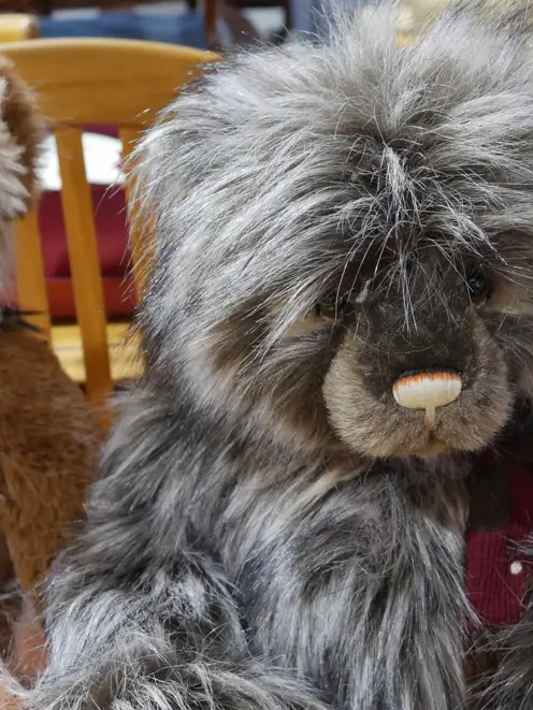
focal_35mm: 62
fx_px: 1272
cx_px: 392
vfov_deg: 30.7
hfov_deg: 23.4
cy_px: 533
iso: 1250
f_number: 4.5
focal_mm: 20
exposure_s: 1/60
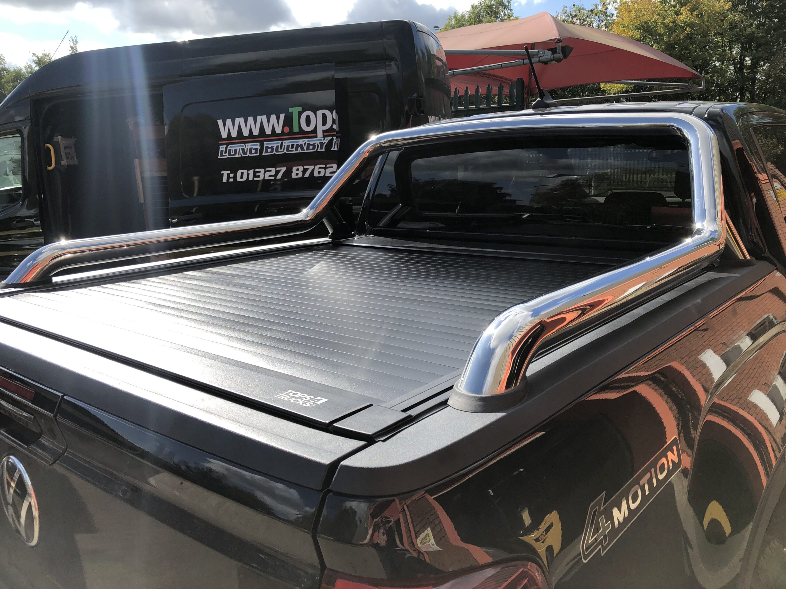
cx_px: 393
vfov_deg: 49.7
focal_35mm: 28
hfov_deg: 63.4
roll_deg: +1.8
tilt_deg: -13.0
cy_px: 294
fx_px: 636
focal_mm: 3.99
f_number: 1.8
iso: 20
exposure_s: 1/1715
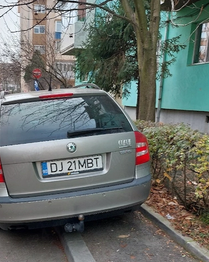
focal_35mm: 40
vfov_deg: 45.2
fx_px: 309
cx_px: 55
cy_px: 170
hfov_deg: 36.5
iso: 25
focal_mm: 5.23
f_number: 1.8
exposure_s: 1/145
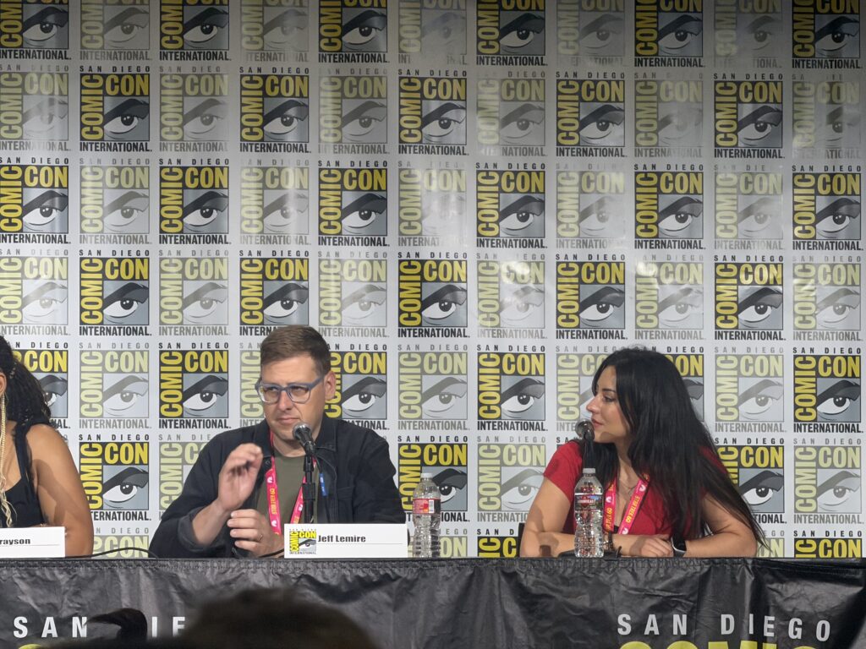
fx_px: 5003
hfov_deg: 9.9
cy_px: 324
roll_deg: +0.6
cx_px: 433
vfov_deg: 7.4
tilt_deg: +3.5
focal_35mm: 200
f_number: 2.8
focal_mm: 16.89
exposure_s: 1/60
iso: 200
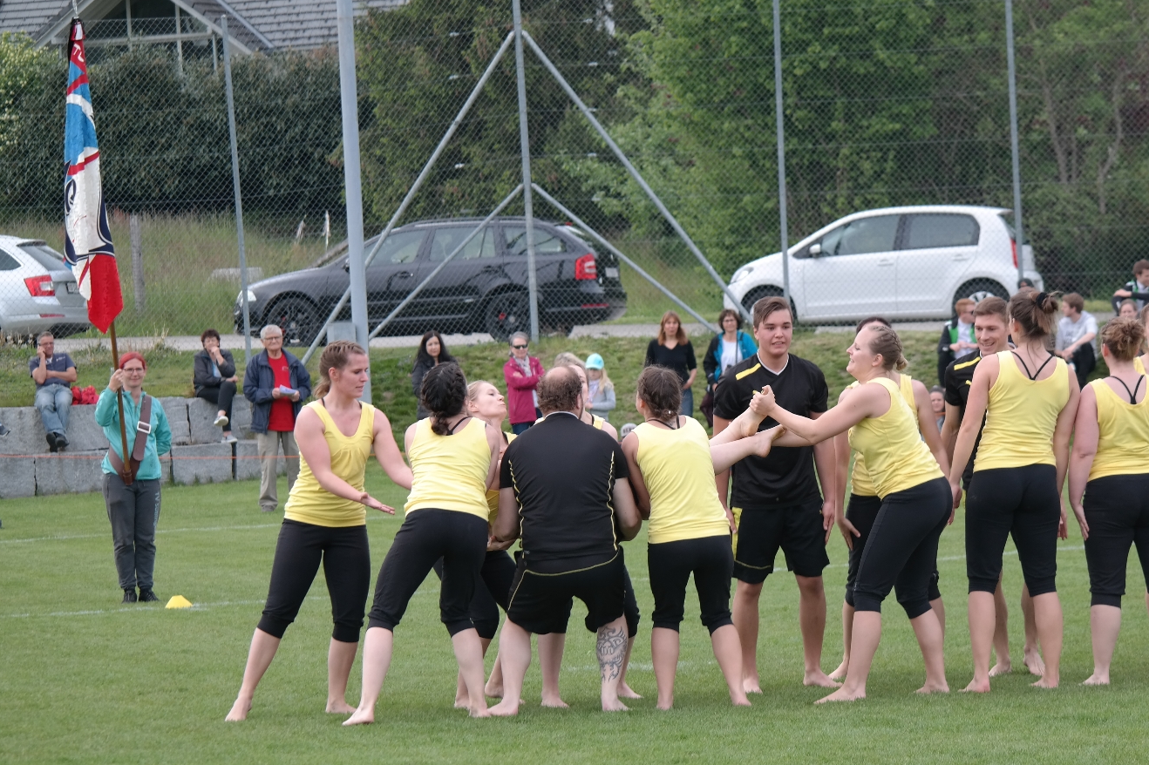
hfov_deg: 13.4
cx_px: 651
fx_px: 4882
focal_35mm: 153
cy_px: 457
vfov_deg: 9.0
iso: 200
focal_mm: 82
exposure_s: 1/250
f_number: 4.5
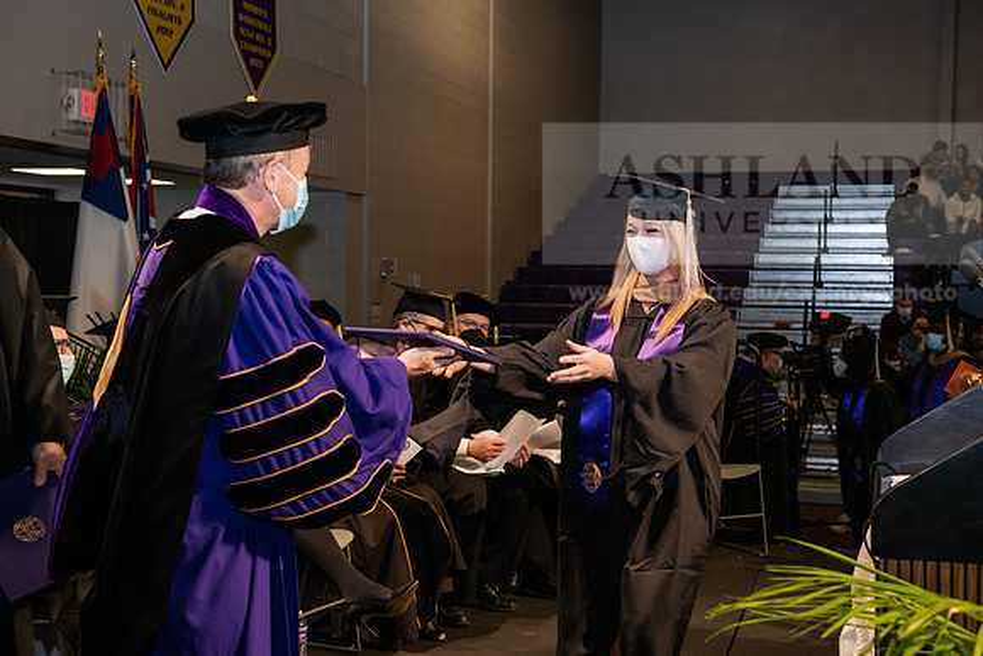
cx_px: 492
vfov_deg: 24.6
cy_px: 328
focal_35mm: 55
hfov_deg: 36.2
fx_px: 1502
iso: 1600
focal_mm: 55
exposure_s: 1/200
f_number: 6.3
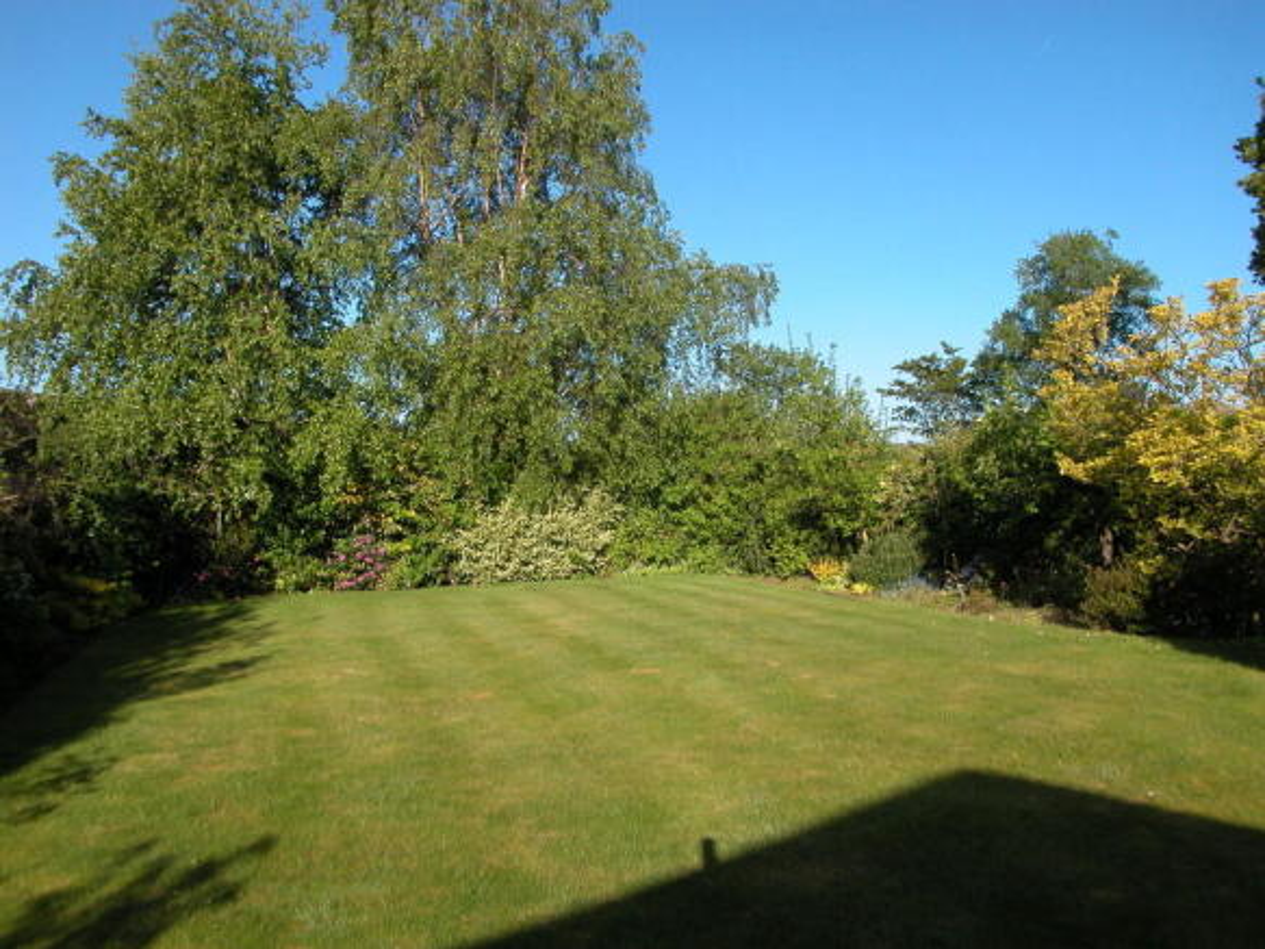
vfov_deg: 37.7
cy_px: 474
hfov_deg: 49.0
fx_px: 1388
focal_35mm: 38
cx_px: 632
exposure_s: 1/307
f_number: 6.2
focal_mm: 9.7
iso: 100
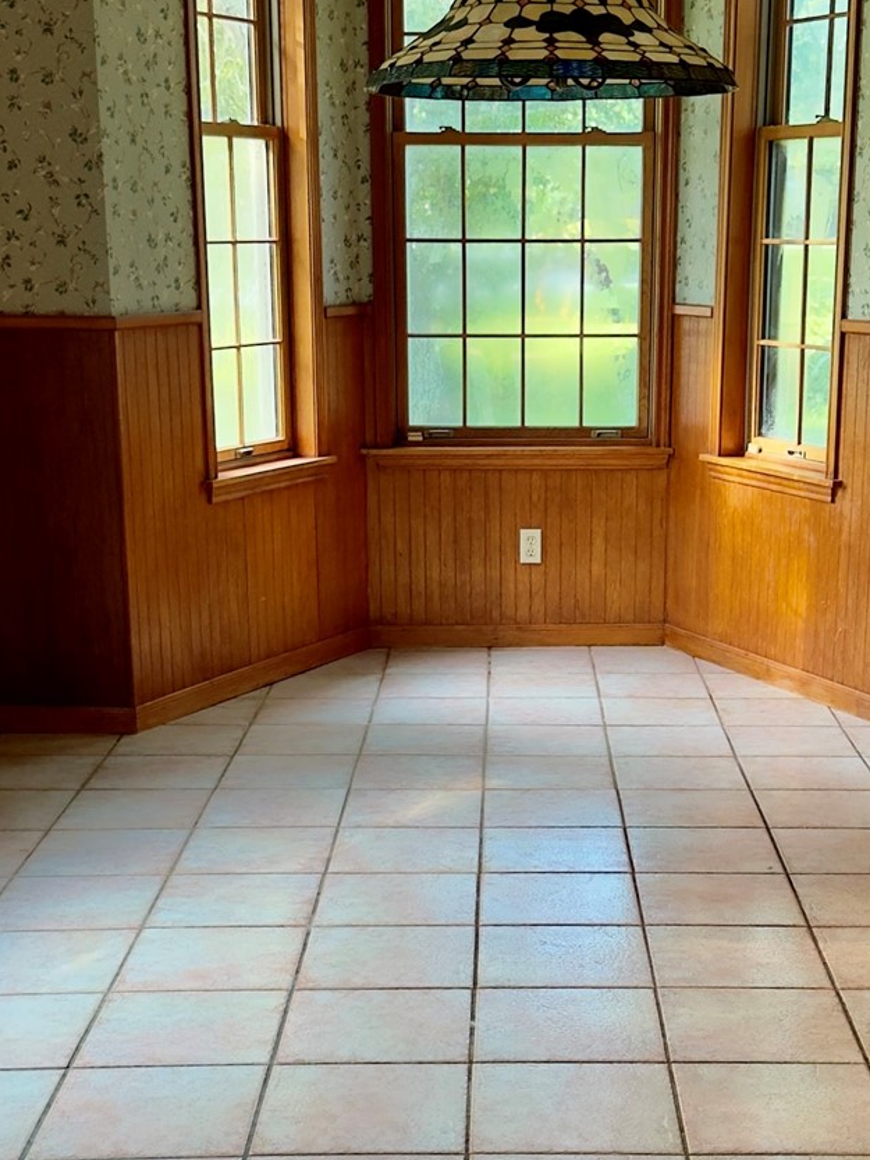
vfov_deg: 32.5
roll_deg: -0.8
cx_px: 530
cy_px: 737
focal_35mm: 59
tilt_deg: -13.8
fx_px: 1977
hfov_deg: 24.8
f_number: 1.78
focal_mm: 6.76
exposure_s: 1/60
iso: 320
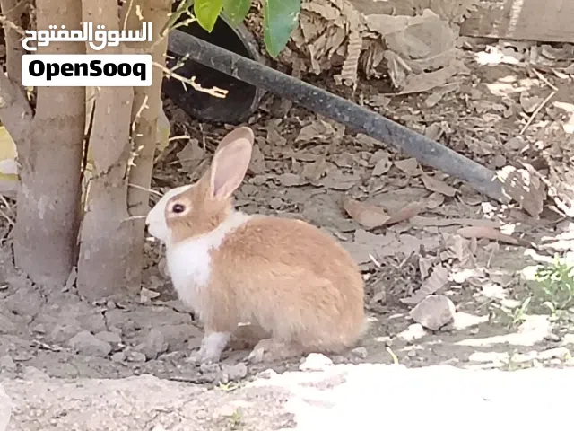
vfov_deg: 7.7
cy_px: 216
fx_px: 3184
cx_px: 287
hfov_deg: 10.3
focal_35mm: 192
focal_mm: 5.25
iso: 100
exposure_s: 1/150
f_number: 1.75
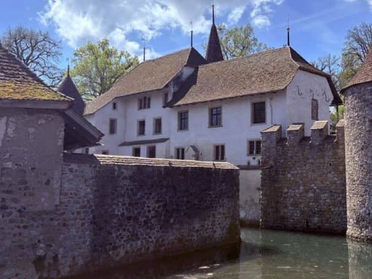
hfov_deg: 42.2
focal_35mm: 44
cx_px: 255
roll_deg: +0.3
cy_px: 130
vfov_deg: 32.9
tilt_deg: +6.3
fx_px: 473
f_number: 1.6
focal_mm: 5.96
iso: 50
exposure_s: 1/4065
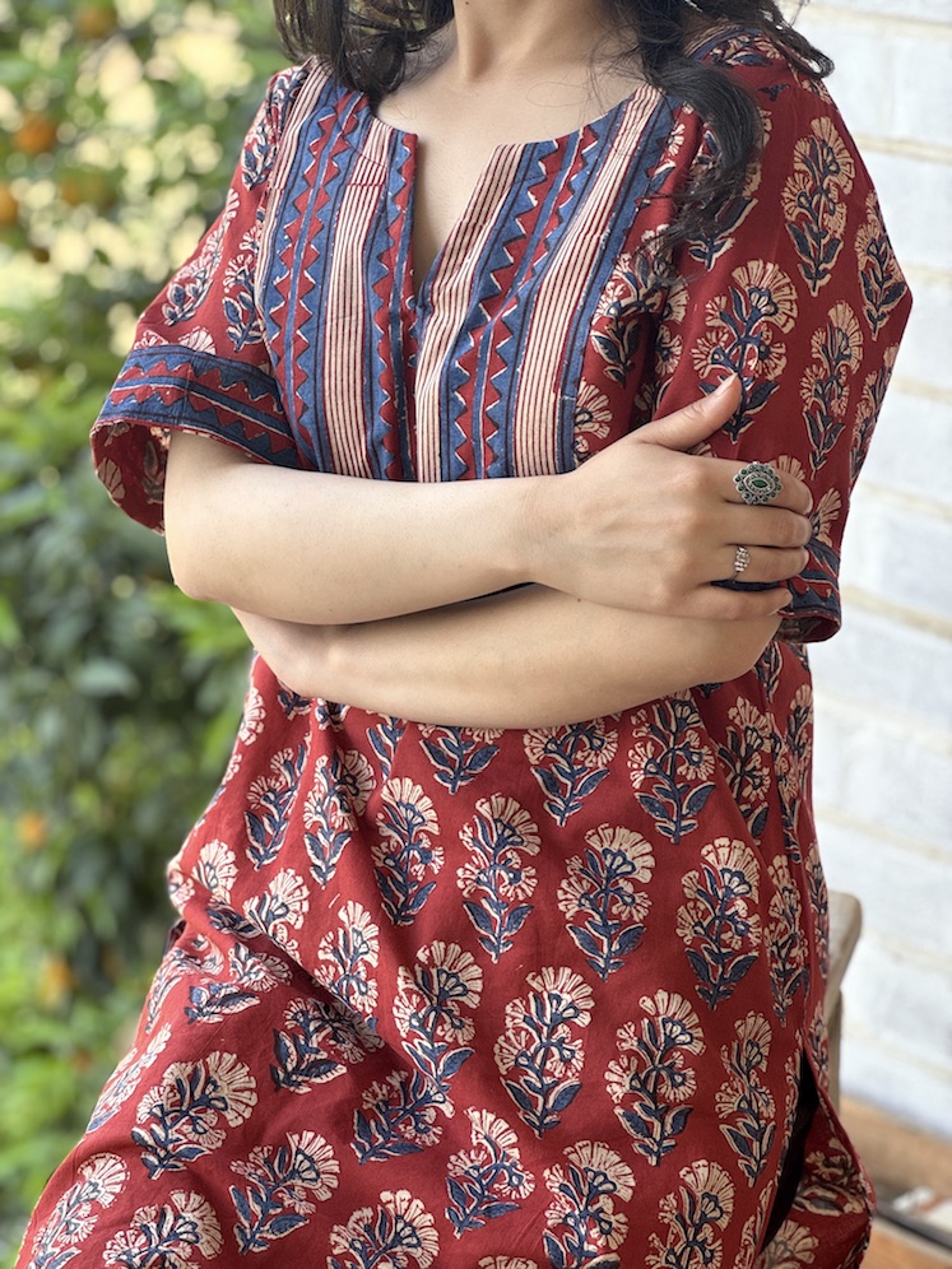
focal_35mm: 77
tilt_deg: -18.8
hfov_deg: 19.1
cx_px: 476
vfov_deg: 25.3
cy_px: 634
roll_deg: +0.7
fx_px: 2824
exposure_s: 1/99
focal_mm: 9
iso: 64
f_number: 2.8
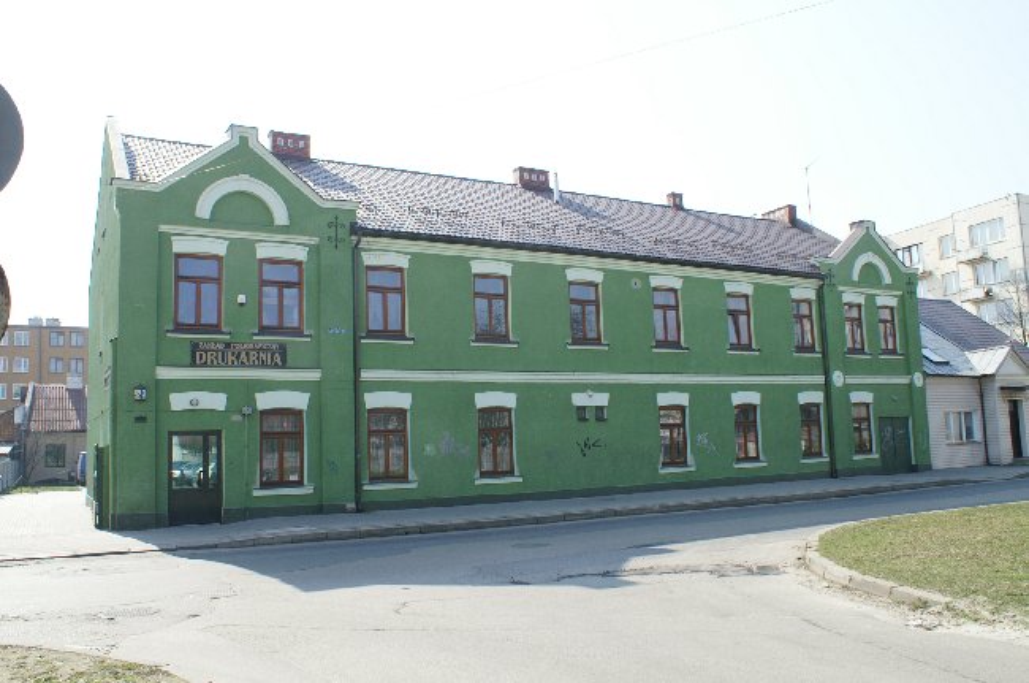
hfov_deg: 62.0
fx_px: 856
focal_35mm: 30
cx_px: 514
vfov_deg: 43.5
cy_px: 342
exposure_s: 1/250
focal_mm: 20
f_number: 10
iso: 200
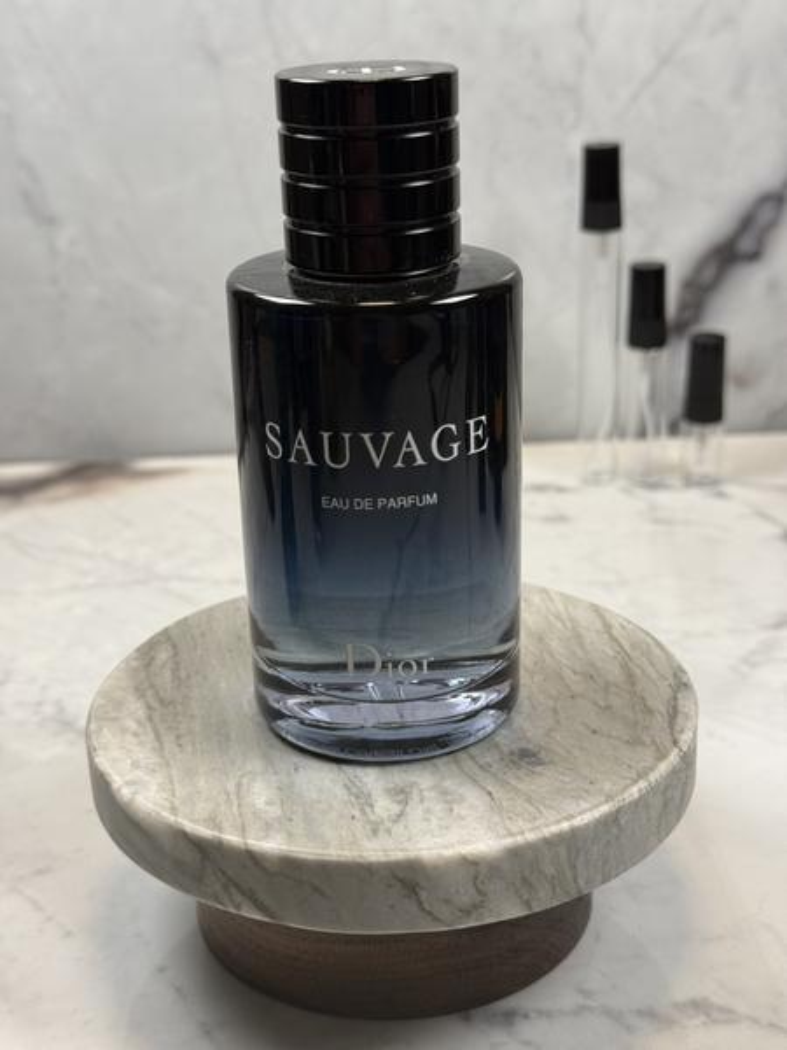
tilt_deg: -20.3
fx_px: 1455
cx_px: 394
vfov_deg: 39.7
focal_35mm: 48
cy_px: 525
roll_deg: +1.7
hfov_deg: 30.3
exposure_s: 1/120
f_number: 1.78
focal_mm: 6.76
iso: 64
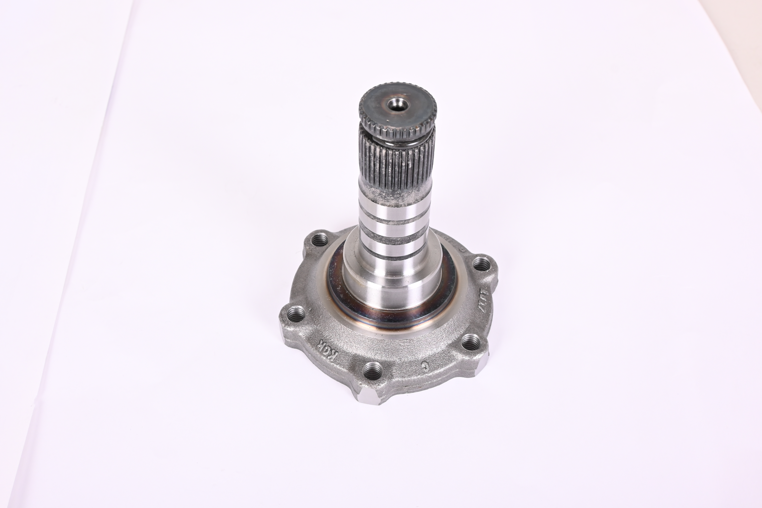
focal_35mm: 37
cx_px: 381
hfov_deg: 52.2
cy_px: 254
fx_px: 778
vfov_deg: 36.2
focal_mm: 24.5
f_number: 9
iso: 400
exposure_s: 1/160
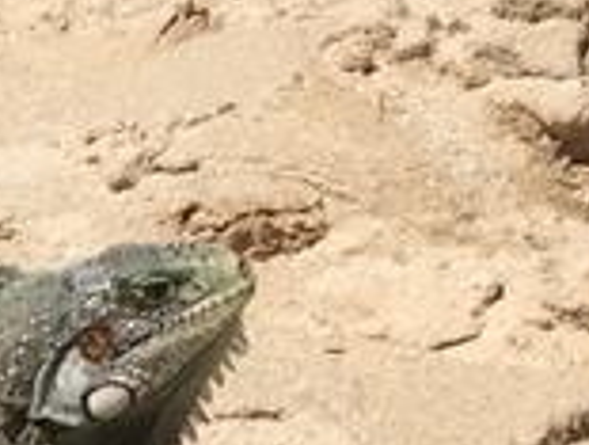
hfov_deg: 7.9
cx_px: -973
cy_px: -114
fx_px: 3820
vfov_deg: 6.6
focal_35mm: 224
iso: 32
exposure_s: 1/4950
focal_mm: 4.15
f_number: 2.2
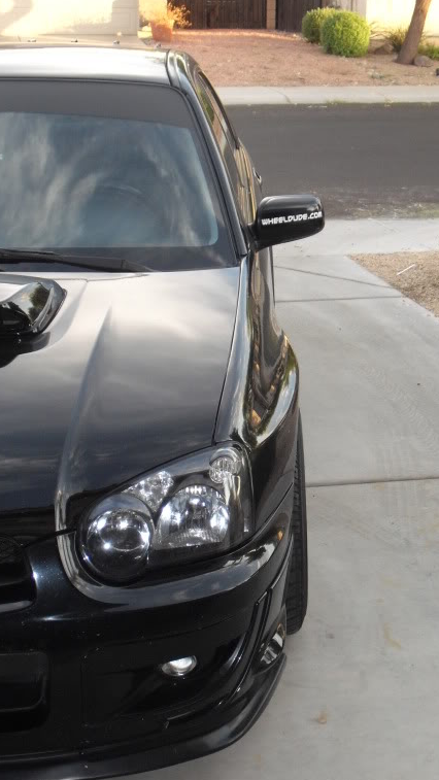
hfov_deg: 19.7
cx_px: 257
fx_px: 1262
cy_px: 408
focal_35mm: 61
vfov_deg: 34.3
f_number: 3.8
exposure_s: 1/80
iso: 400
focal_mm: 9.4
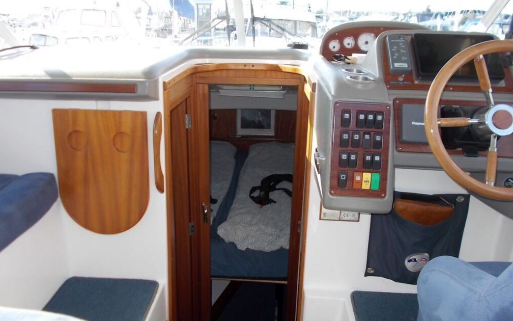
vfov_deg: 44.4
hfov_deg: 66.5
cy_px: 135
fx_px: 391
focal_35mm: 28
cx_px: 259
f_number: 3.2
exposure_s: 1/125
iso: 80
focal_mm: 4.6
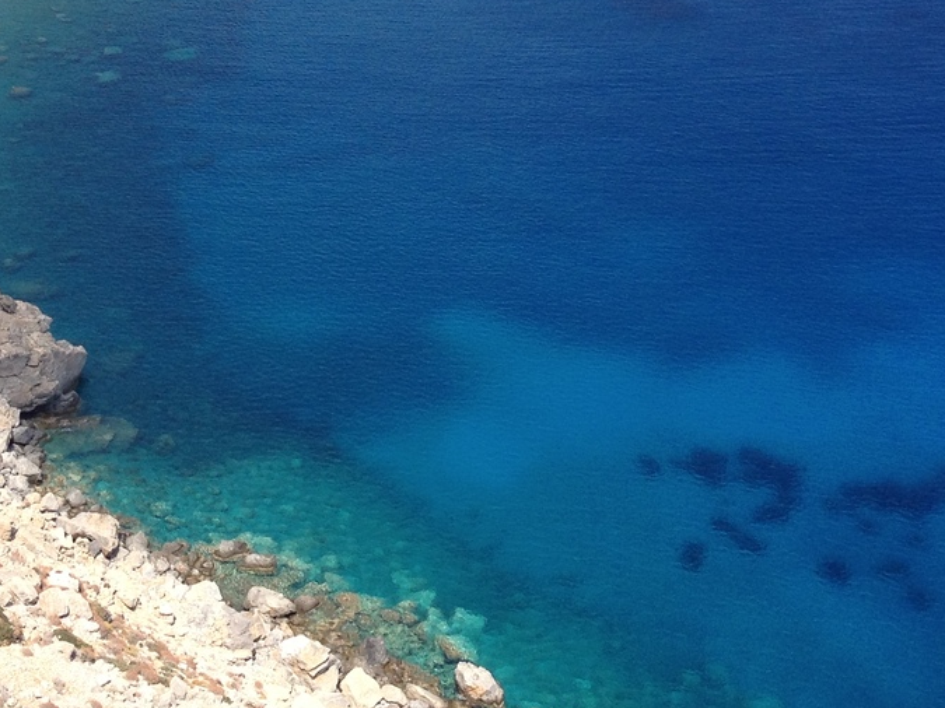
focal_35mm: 83
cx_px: 484
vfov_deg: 17.4
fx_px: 2265
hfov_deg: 23.6
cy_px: 36
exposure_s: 1/1381
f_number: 2.4
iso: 50
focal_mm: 4.28
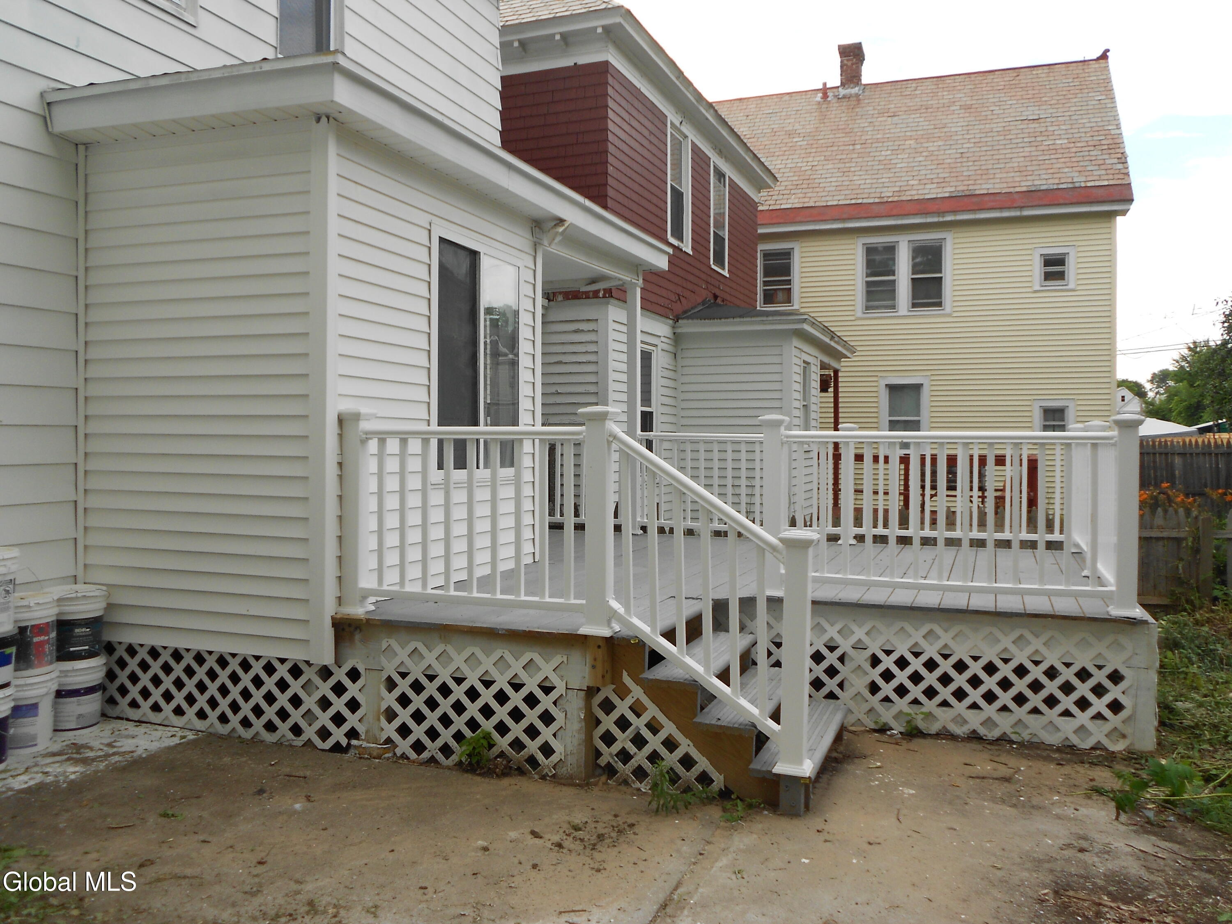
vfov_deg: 48.2
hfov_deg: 61.7
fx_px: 1032
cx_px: 616
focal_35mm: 29
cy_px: 462
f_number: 3.4
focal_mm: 5.1
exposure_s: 1/250
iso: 80
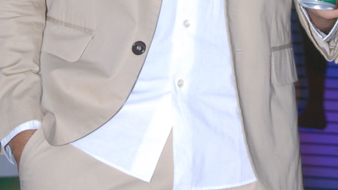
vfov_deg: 5.7
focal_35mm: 211
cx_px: 171
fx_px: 1891
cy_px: -84
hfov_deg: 10.2
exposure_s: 1/125
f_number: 6.3
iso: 250
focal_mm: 52
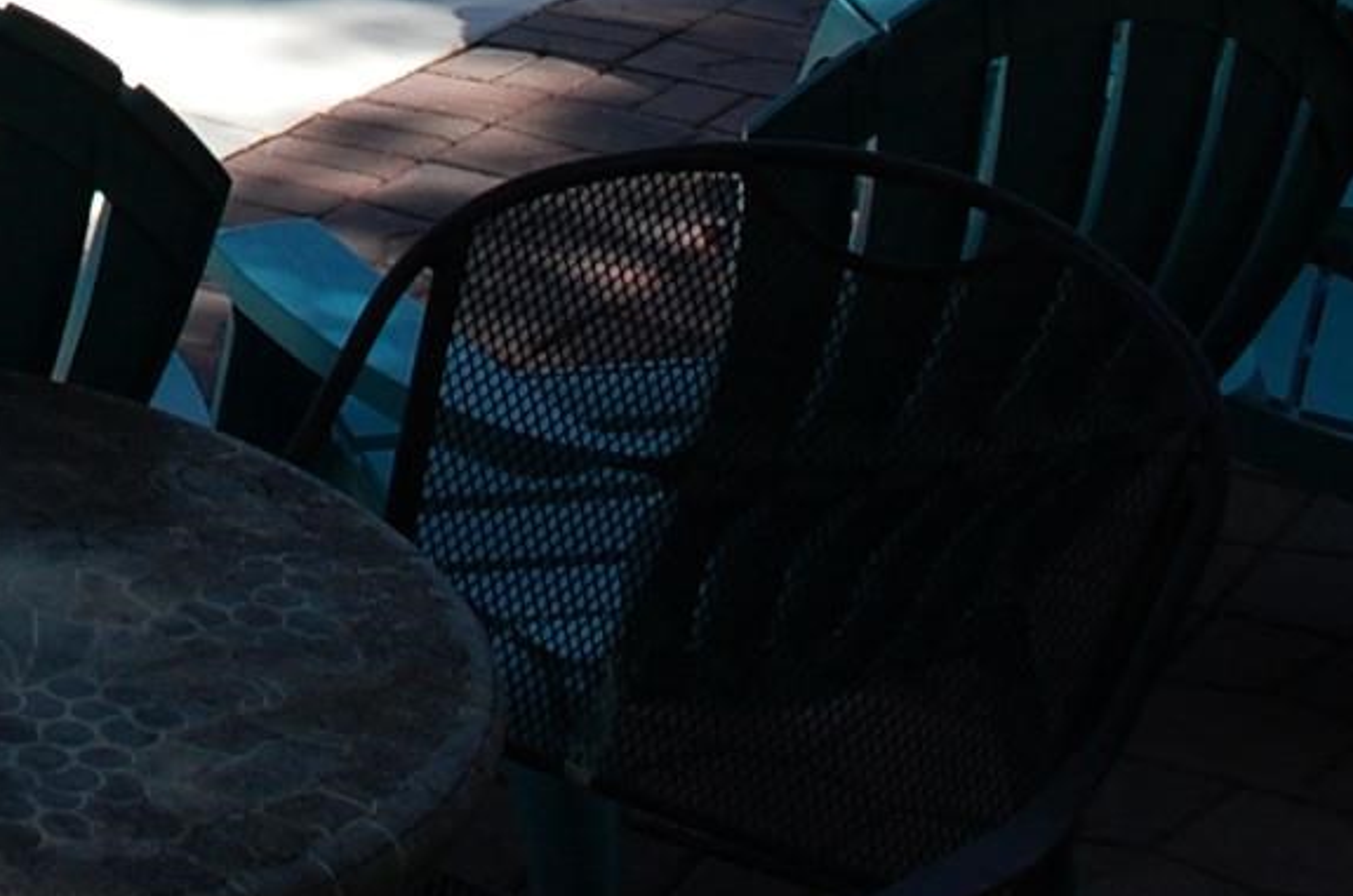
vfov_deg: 12.1
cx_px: -489
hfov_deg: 17.8
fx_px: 3976
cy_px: -555
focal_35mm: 106
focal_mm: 18
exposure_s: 1/400
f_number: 10
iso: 200
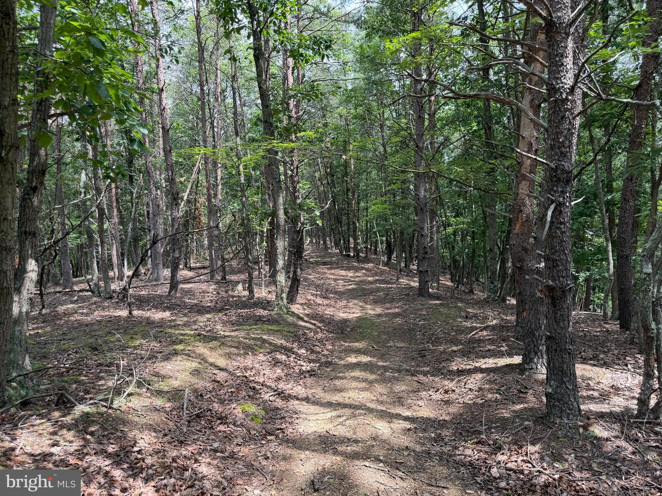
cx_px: 331
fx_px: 459
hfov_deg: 71.6
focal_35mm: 24
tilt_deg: -7.3
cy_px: 248
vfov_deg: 56.8
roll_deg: +2.8
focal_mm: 6.76
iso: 80
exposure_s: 1/438
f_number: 1.78
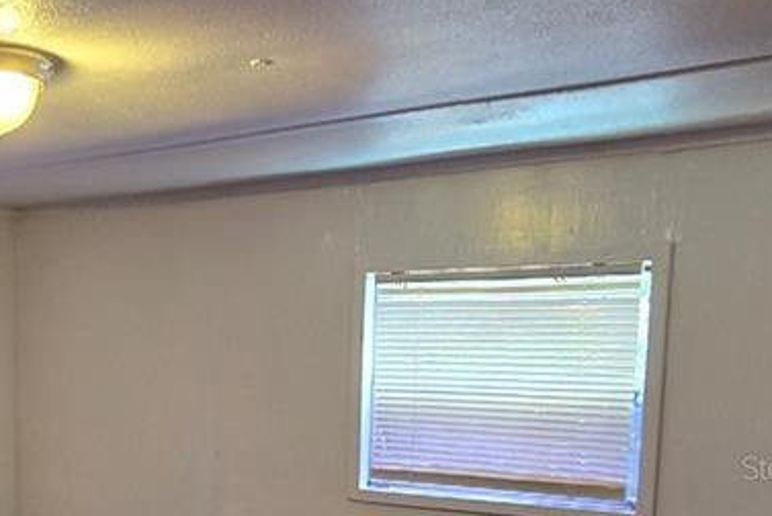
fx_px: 923
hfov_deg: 39.0
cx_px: -35
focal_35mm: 43
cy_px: 467
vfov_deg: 29.9
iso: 250
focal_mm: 2.2
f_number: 2.2
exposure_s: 1/60
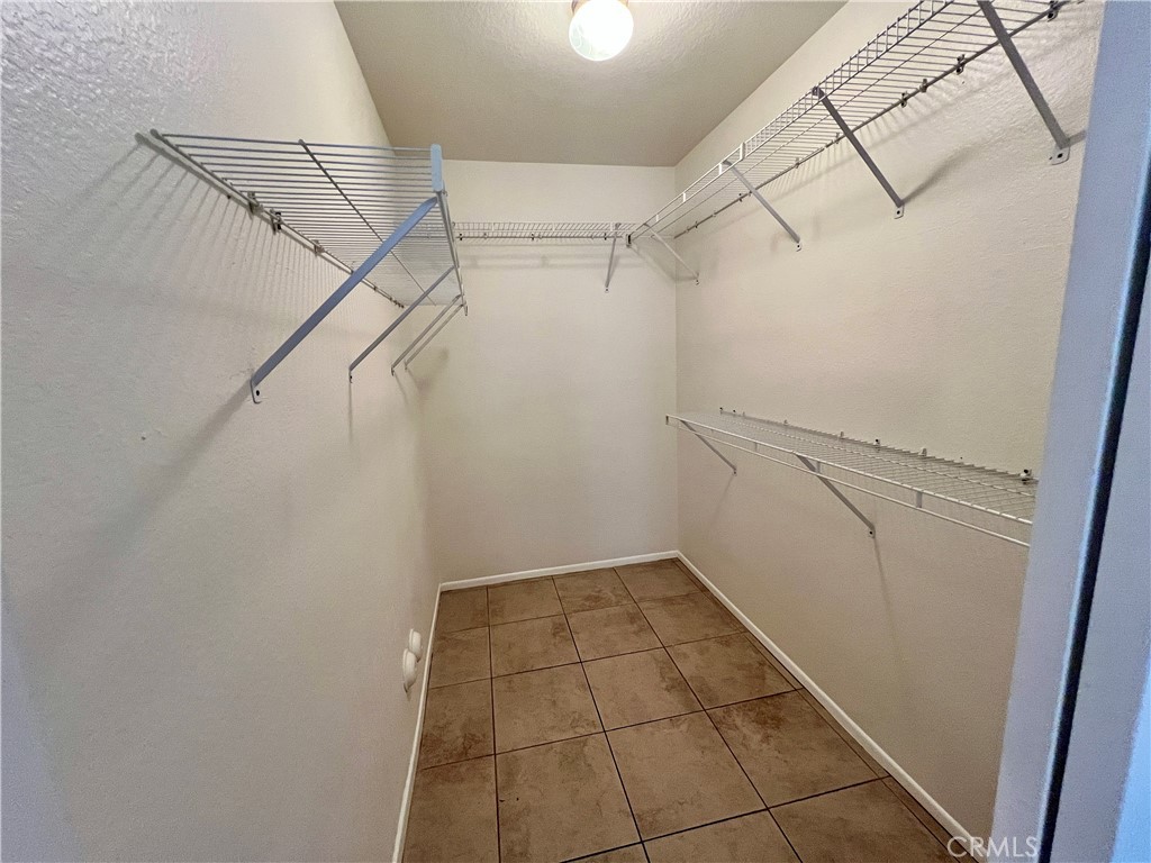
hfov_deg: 106.2
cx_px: 576
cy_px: 432
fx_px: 432
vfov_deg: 89.9
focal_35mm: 13
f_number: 1.8
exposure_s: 1/60
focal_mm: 1.57
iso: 320
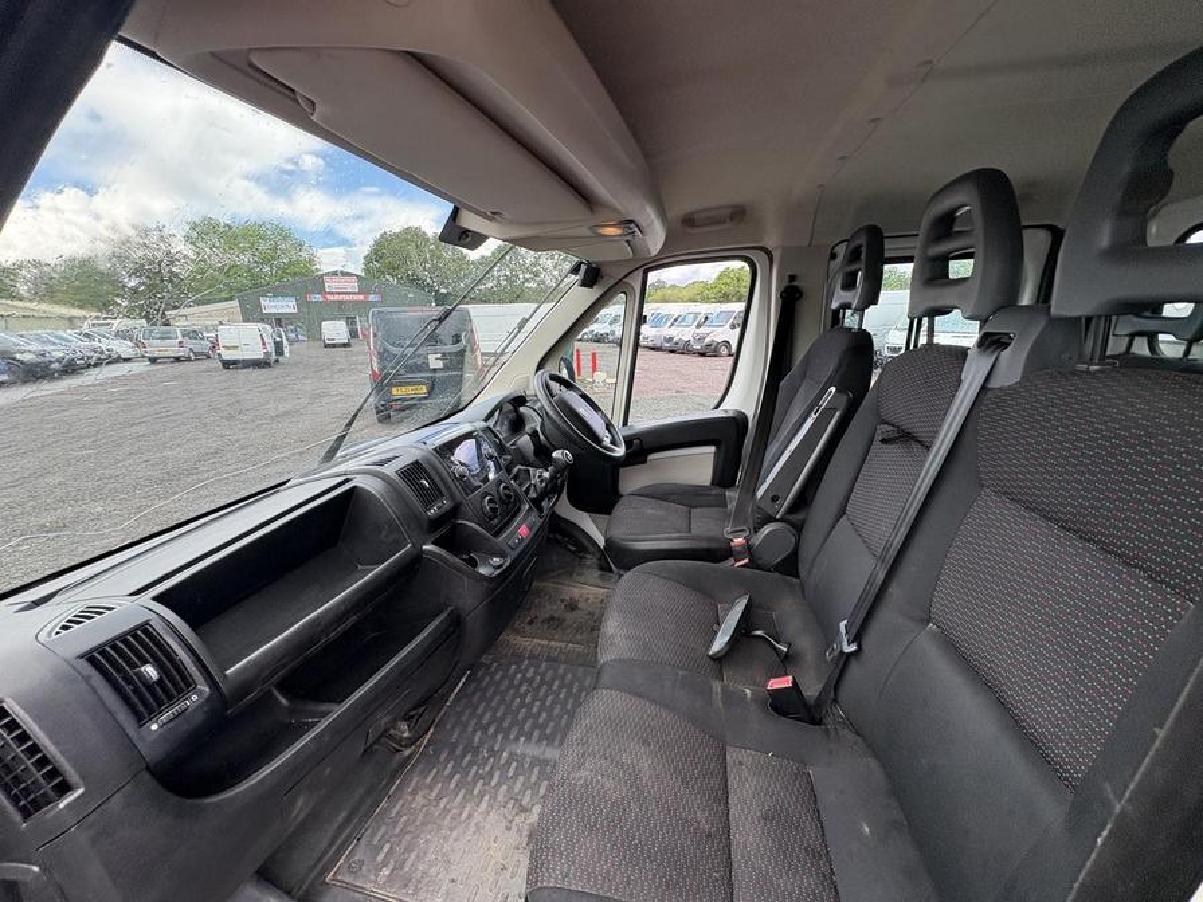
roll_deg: -5.1
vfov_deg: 85.7
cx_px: 602
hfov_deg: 102.1
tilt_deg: -18.2
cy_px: 451
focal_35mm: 14
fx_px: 487
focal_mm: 2.22
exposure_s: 1/235
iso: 64
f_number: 2.2
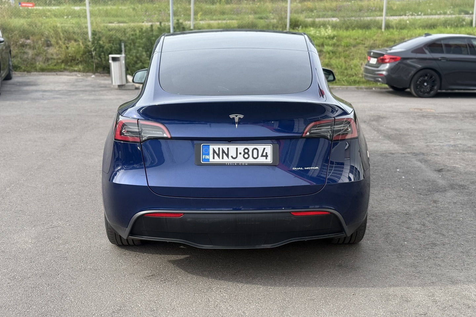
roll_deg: -0.6
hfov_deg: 39.6
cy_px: 150
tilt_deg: -9.8
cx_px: 238
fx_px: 661
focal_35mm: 50
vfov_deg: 27.0
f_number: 1.78
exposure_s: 1/1307
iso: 80
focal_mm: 6.76
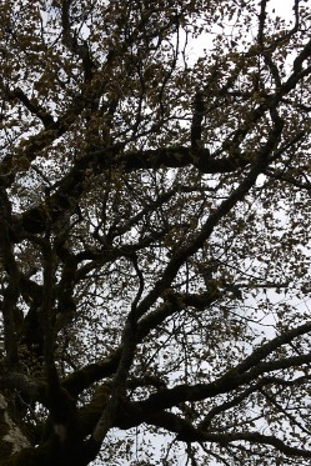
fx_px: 777
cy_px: 347
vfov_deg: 32.8
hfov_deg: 22.0
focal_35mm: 60
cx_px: 24
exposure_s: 1/200
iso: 100
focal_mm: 14
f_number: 5
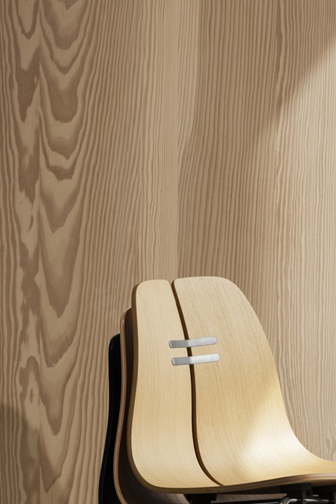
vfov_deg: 9.9
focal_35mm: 207
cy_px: 372
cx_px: 136
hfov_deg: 6.6
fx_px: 2899
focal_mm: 110
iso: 400
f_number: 11
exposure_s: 1/80
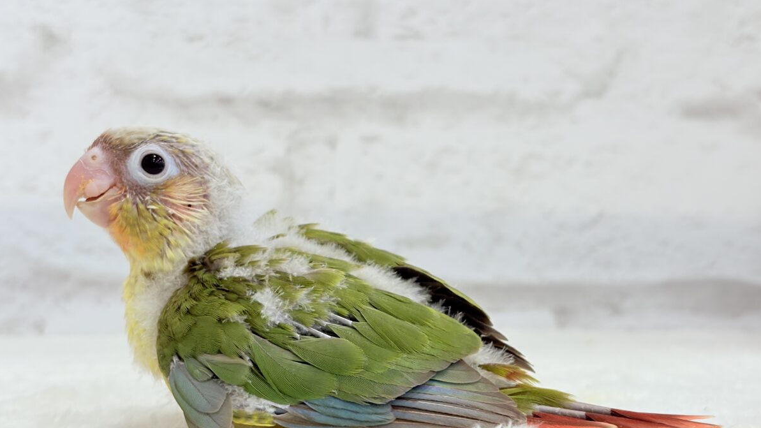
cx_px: 380
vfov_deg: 21.1
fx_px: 1150
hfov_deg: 36.6
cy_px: 256
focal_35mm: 57
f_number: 1.6
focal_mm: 5.96
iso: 64
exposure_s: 1/100
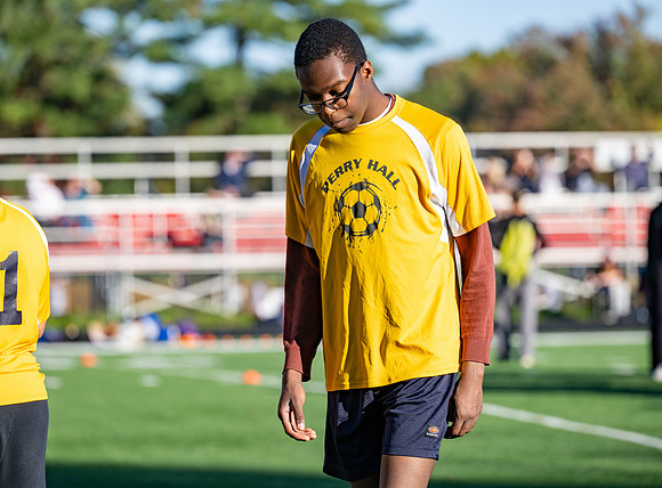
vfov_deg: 7.4
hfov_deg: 10.0
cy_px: 244
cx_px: 331
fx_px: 3768
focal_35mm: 198
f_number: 4
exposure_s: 1/1600
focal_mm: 185
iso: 64
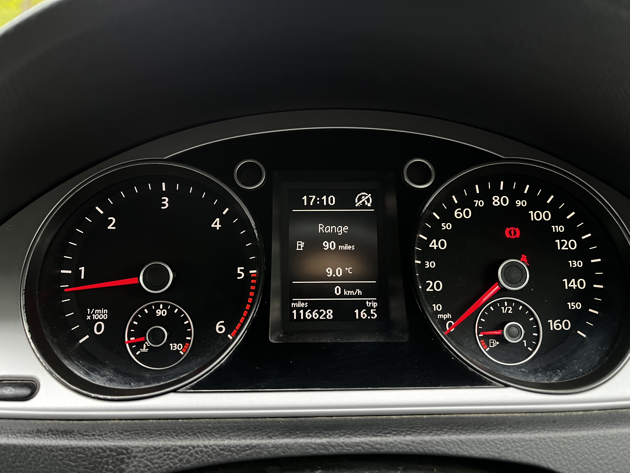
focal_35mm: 26
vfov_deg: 53.1
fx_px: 473
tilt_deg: -21.0
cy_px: 236
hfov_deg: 67.3
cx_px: 315
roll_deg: +1.2
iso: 100
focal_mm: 5.1
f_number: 1.6
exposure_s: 1/41
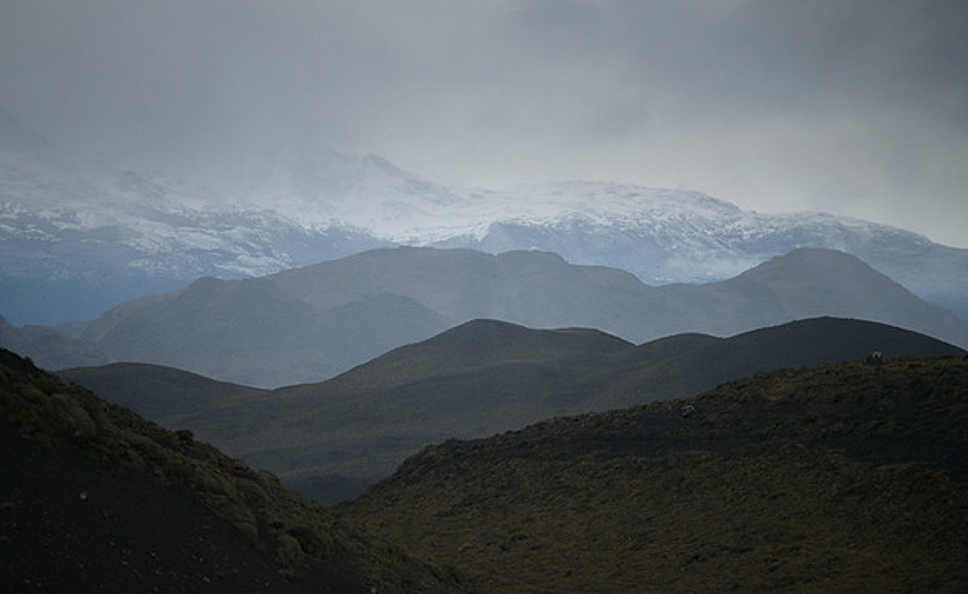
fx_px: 5377
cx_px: 484
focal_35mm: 205
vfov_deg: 6.3
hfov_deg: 10.3
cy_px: 295
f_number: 3.2
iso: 2000
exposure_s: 1/125
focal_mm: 200
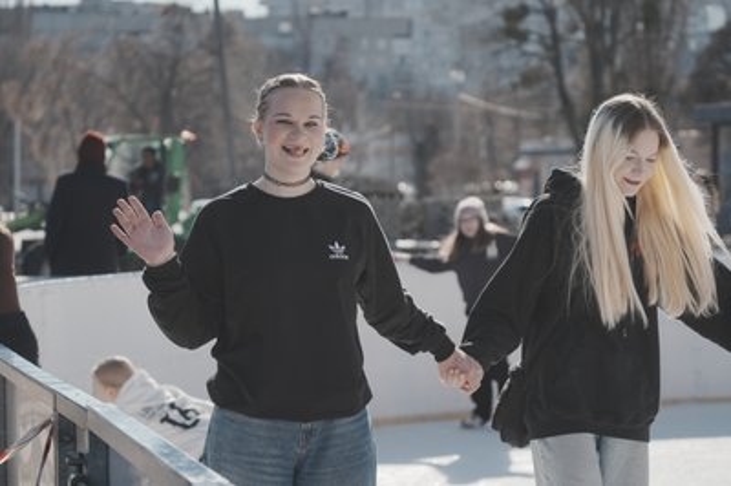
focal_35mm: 109
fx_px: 2211
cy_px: 243
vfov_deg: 12.5
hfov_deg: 18.8
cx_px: 366
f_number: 5.6
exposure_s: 1/1000
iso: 100
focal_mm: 109
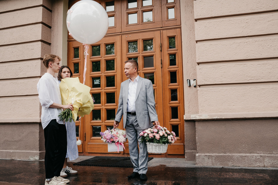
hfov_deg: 54.4
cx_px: 139
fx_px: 270
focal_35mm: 35
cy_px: 92
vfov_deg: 37.9
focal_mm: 35
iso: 400
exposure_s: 1/640
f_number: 4
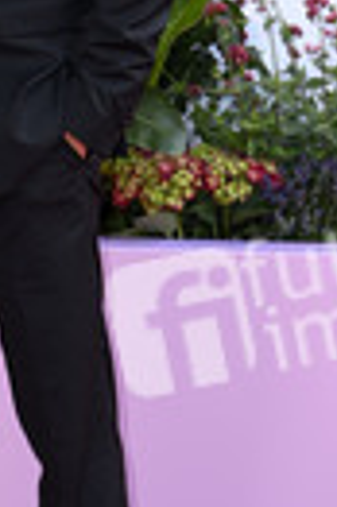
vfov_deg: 10.9
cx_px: -46
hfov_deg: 7.2
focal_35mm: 189
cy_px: 112
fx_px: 2661
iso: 640
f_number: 5.6
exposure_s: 1/250
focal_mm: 62
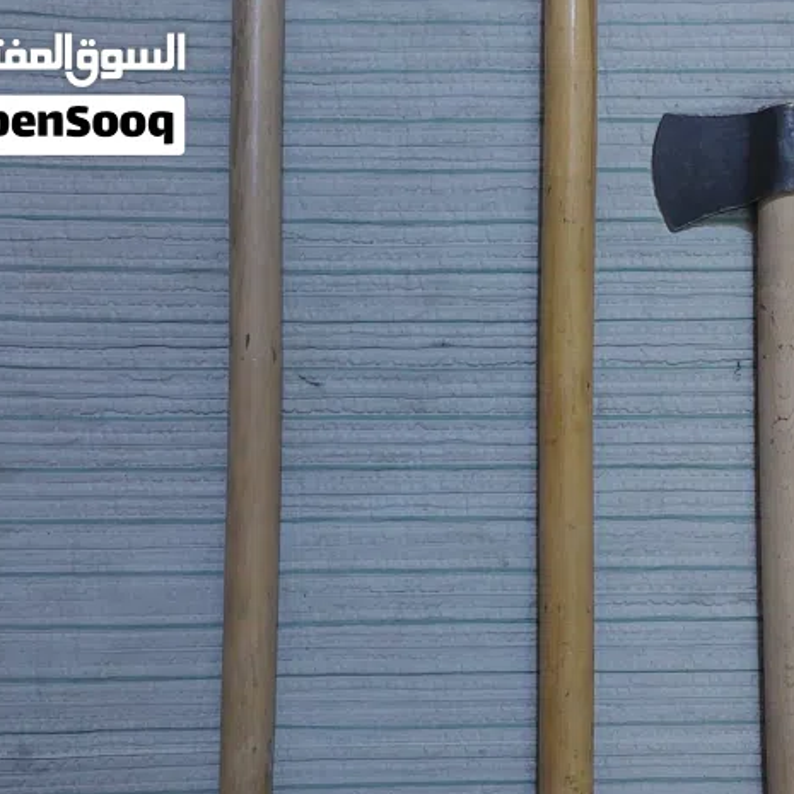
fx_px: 727
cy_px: 401
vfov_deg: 57.3
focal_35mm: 28
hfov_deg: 57.2
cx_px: 442
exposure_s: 1/50
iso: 500
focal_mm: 5.06
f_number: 1.8
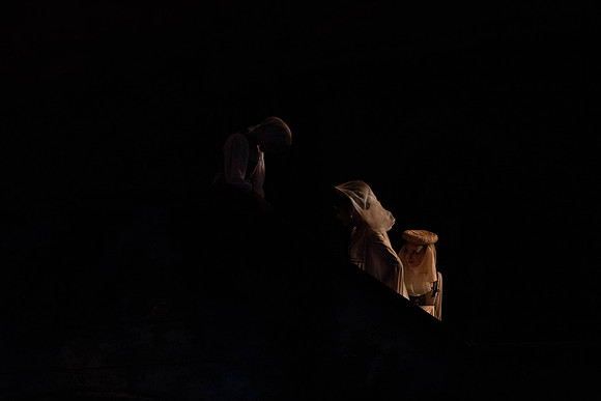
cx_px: 300
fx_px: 6679
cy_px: 200
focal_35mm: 400
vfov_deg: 3.4
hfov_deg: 5.2
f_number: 5.6
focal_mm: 400
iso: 8000
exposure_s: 1/250
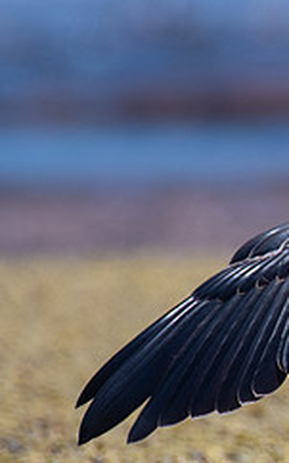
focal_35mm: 2095
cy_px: 260
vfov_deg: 1.0
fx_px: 26432
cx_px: 644
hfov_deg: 0.6
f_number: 6.3
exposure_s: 1/800
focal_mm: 500
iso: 140
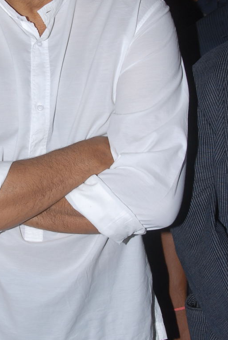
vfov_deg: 21.0
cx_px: 43
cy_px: 159
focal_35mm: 97
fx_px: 917
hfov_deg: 14.1
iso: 200
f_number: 9
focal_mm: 31
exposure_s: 1/125
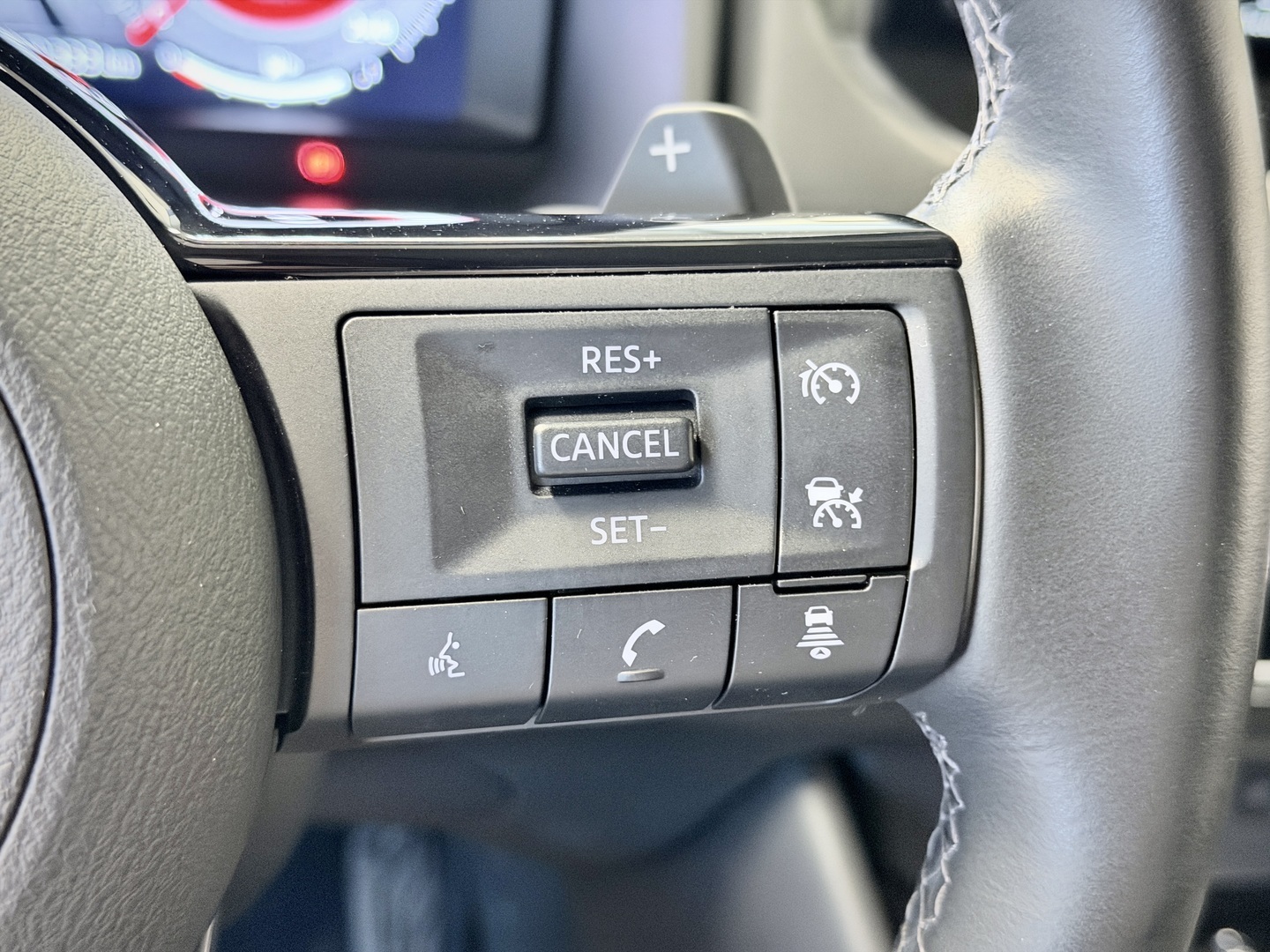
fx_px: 1761
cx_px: 635
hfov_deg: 39.7
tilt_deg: -27.6
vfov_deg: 30.3
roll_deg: -8.6
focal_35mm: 48
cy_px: 476
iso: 500
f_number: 1.78
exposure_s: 1/25
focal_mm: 6.76
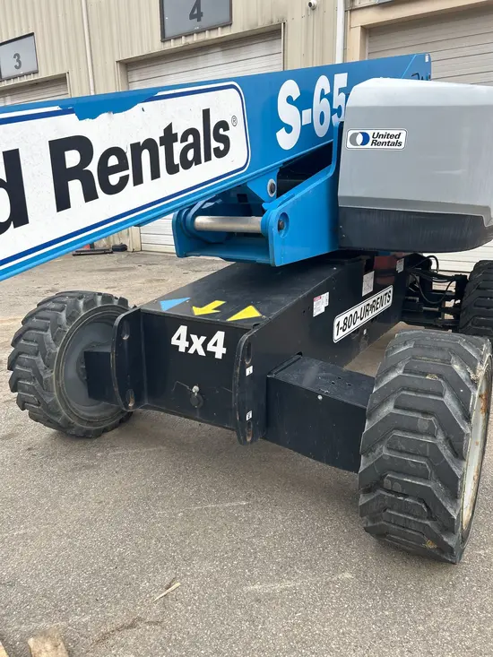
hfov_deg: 53.1
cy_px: 328
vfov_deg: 67.3
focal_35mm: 26
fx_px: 494
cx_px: 246
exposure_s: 1/340
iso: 50
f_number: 1.5
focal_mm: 5.7
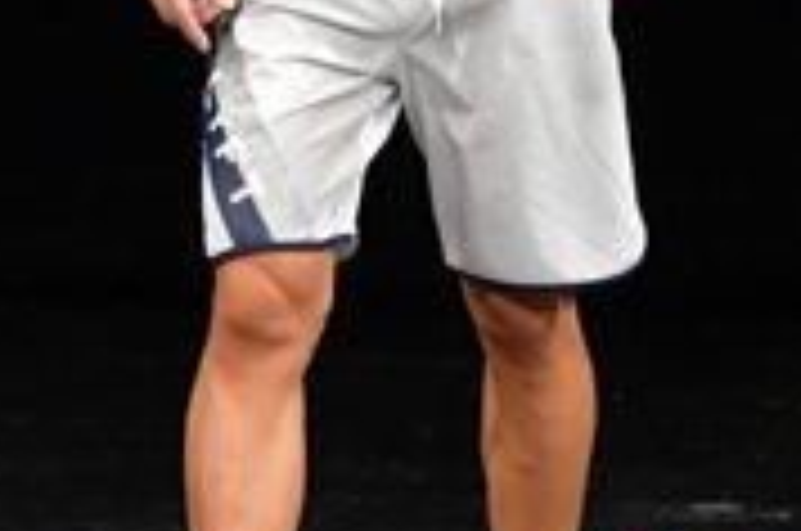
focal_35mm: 1244
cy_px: -112
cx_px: 268
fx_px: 27629
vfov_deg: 1.1
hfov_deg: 1.7
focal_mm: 190
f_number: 5.6
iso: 3200
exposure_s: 1/400
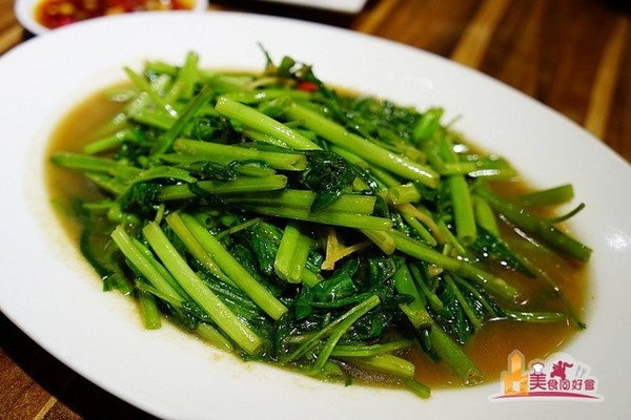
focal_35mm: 38
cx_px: 316
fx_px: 657
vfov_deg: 35.5
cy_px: 210
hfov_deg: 51.3
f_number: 4
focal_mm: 25
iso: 800
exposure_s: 1/60
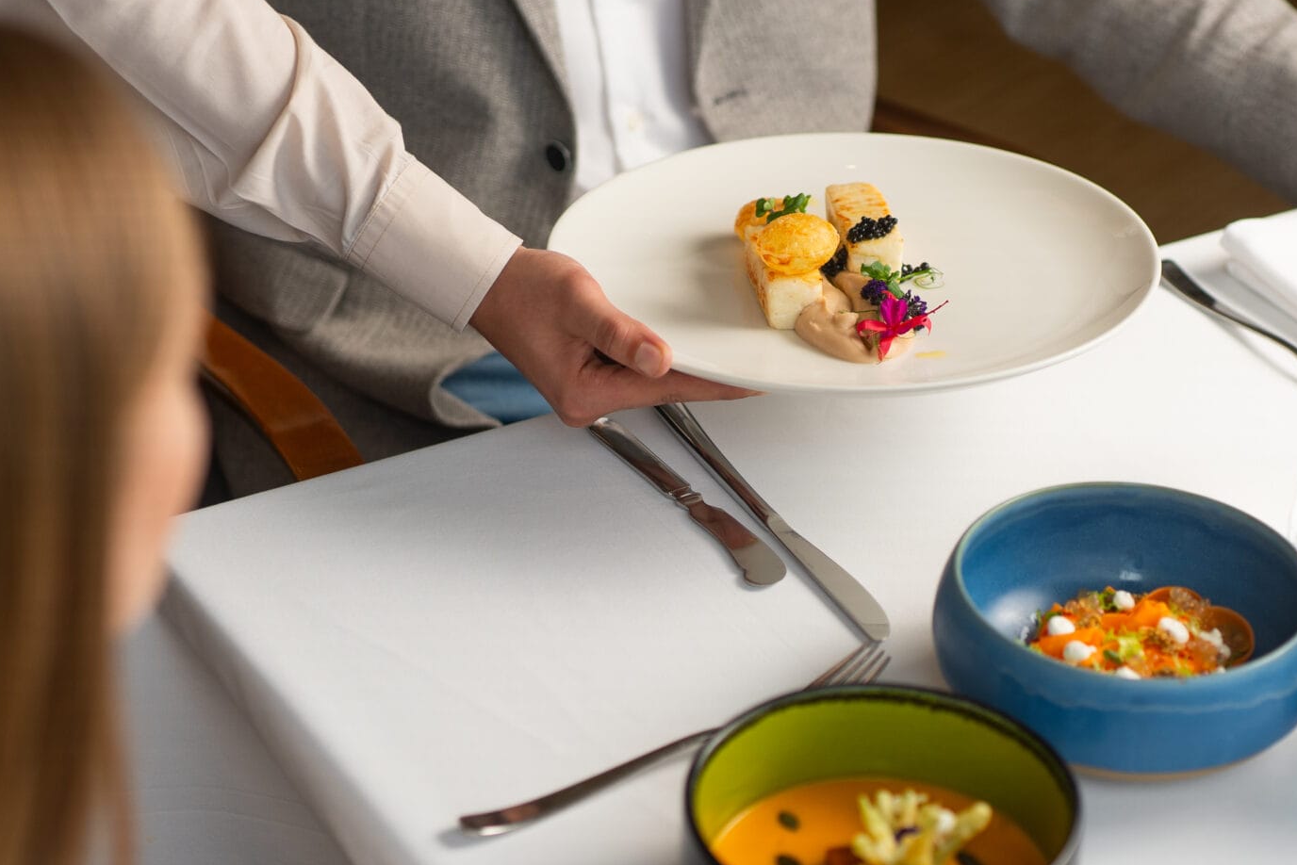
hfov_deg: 21.8
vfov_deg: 14.7
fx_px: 3351
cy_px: 328
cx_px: 885
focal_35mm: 93
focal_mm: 50
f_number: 2
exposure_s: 1/2000
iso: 100
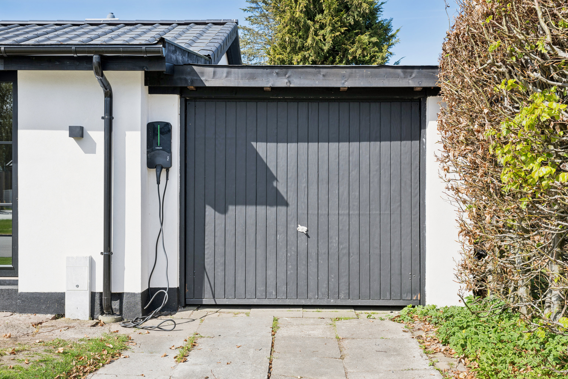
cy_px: 190
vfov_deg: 33.4
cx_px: 284
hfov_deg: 48.5
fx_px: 631
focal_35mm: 40
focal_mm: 40
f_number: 8
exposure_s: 1/200
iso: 160
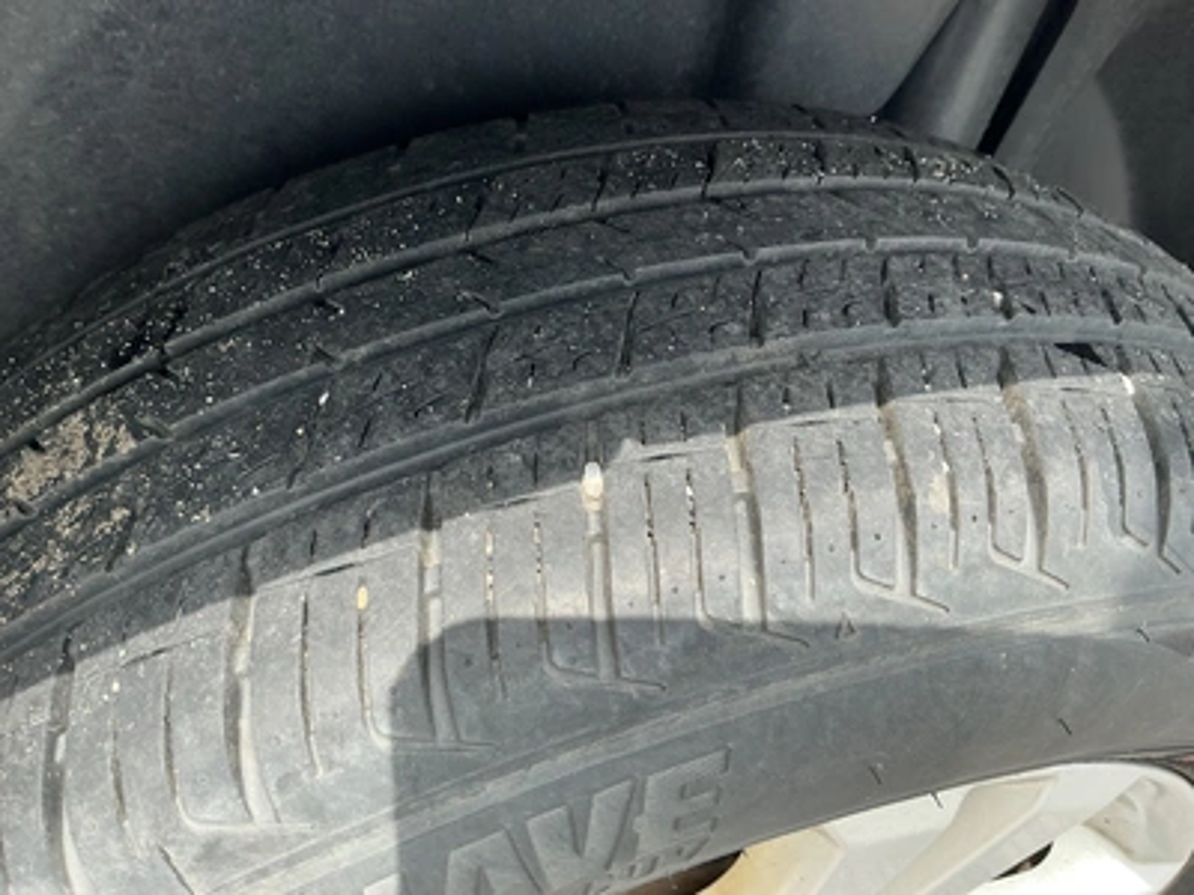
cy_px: 448
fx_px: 966
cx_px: 597
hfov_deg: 63.4
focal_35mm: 28
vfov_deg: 49.7
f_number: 1.8
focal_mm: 3
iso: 25
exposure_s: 1/300
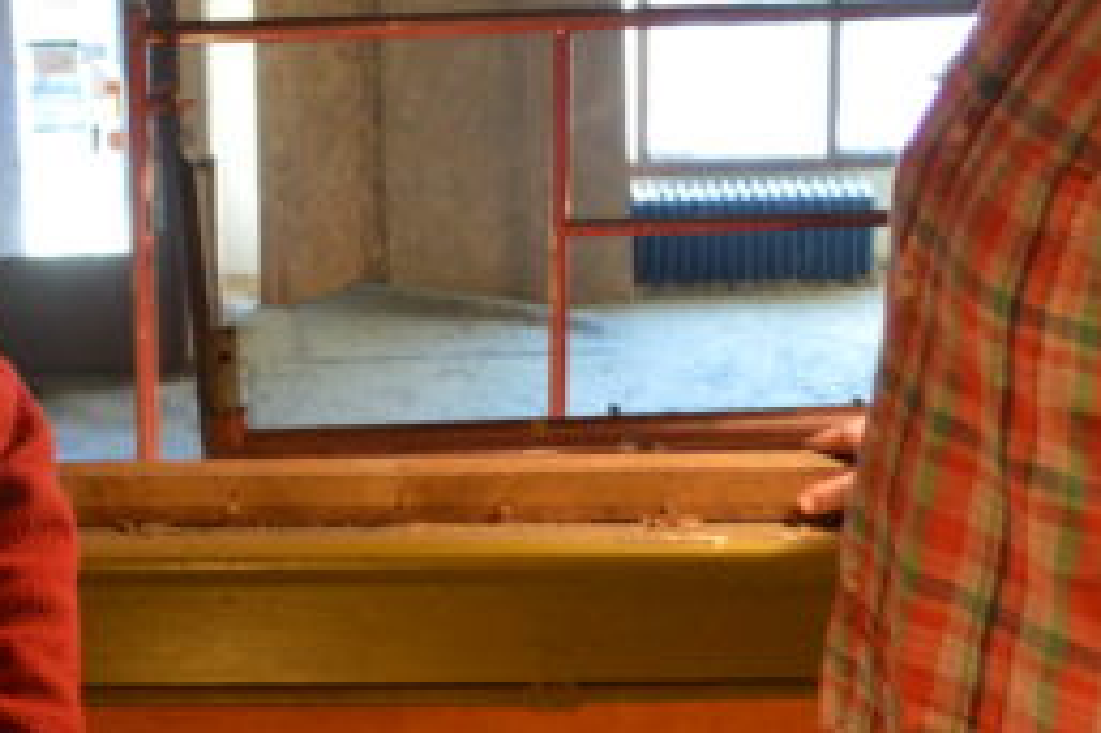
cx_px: 64
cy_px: 236
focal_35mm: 87
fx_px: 2659
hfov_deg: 22.7
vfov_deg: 15.7
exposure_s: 1/15
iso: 1000
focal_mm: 20
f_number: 3.8
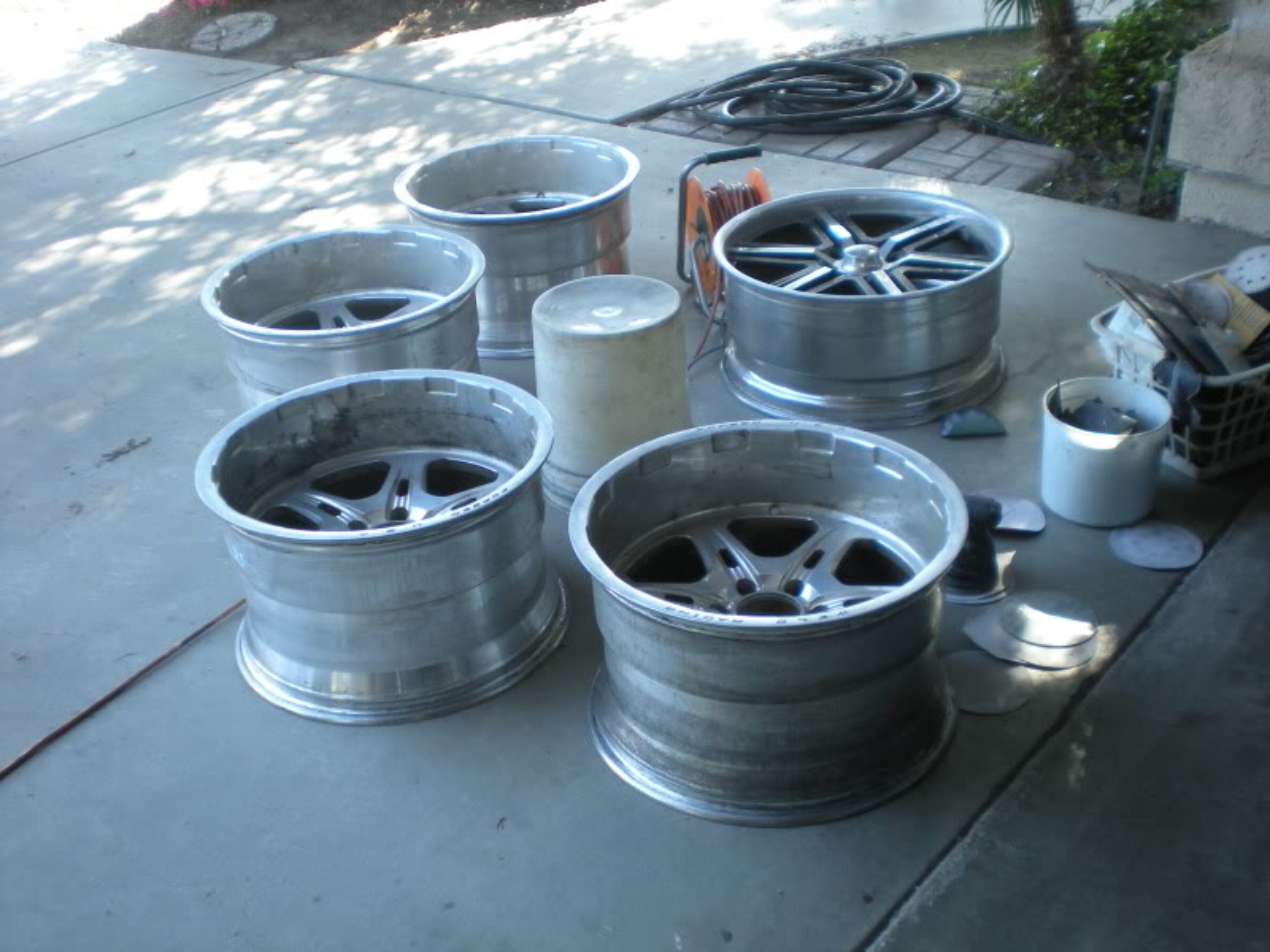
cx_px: 635
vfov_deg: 32.9
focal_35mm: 44
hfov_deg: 42.9
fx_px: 1614
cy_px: 476
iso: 134
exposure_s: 1/67
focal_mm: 7.4
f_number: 3.5
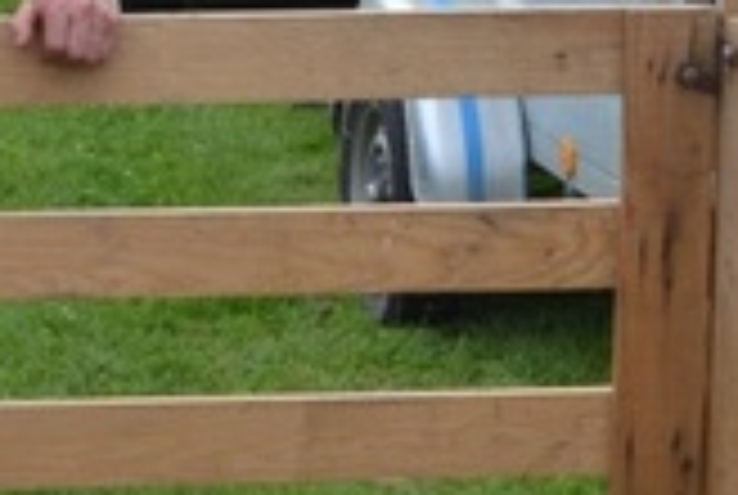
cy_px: 94
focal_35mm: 151
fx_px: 3105
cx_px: -148
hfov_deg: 13.2
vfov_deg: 9.1
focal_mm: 23
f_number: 6.3
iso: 100
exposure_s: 1/160
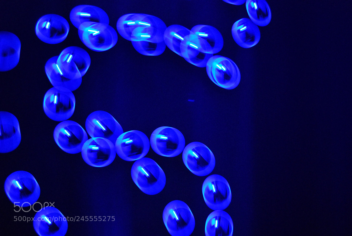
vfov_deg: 40.1
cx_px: 176
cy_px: 118
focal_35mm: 33
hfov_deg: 57.2
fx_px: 323
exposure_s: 12.9
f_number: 4.5
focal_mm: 22
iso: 800
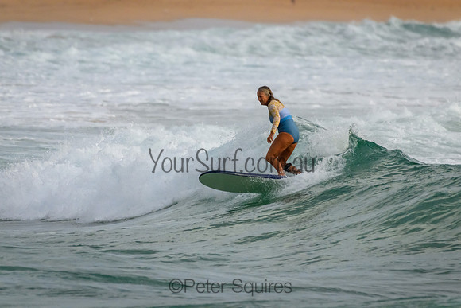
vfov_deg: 1.4
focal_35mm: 1000
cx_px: 230
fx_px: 12808
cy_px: 154
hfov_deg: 2.1
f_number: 11
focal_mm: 1000
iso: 3200
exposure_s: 1/4000
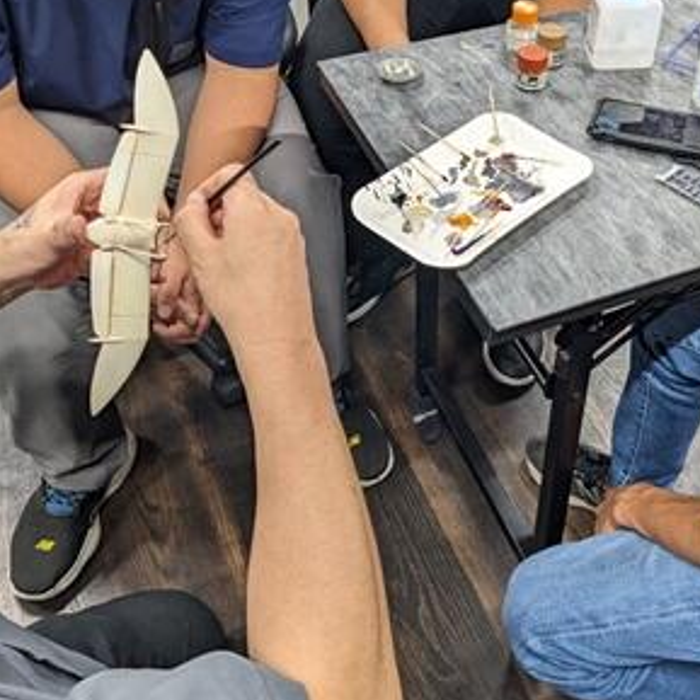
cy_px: 346
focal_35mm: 33
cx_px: 325
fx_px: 755
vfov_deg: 49.7
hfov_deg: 49.7
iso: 64
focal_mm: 4.4
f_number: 1.7
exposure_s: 1/24
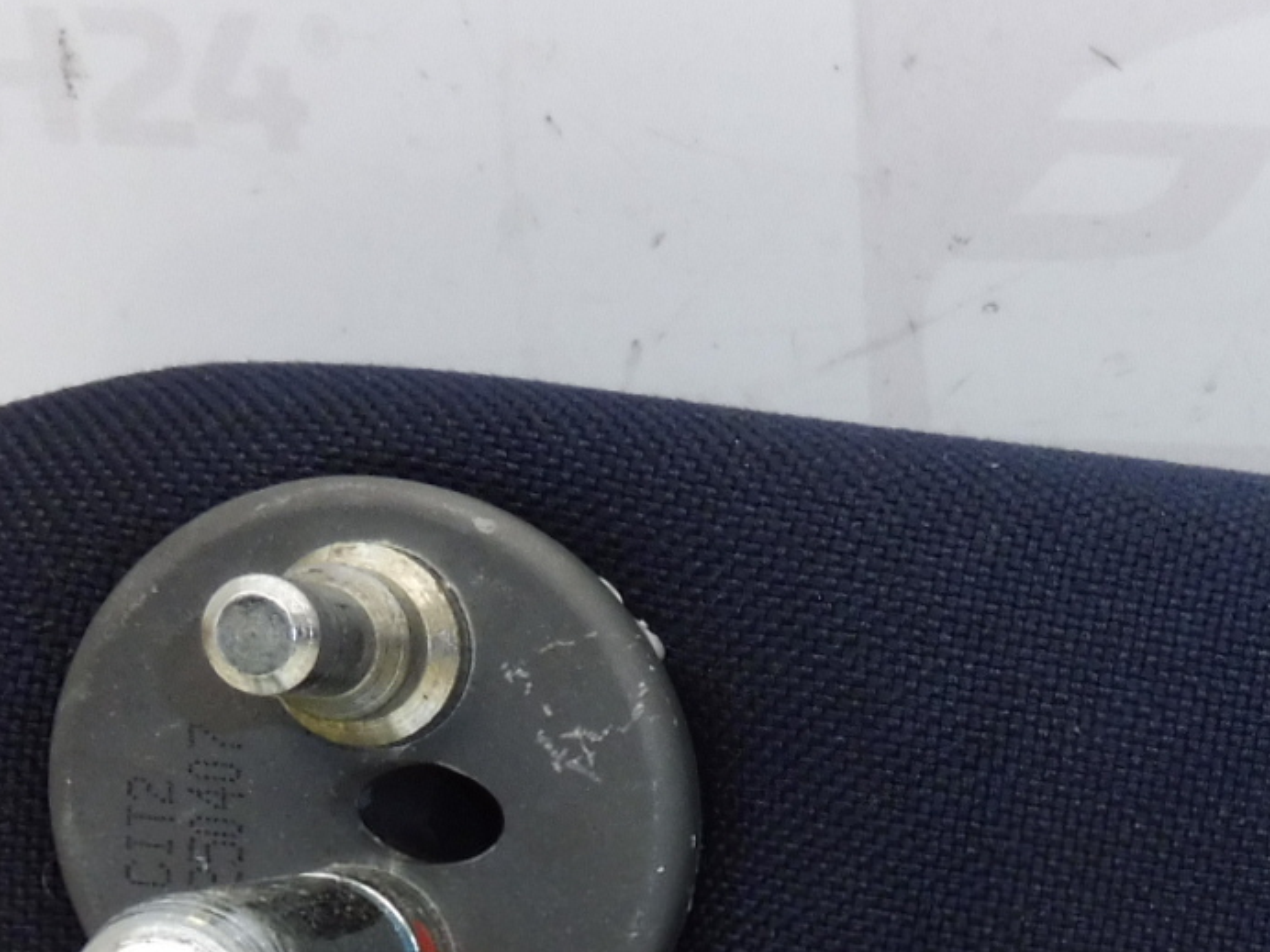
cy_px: 1192
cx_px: 1312
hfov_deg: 25.8
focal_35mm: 71
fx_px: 2605
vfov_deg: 19.3
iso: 200
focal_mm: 4.3
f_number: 4
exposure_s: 1/60
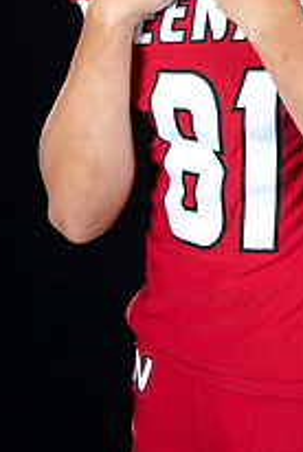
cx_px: 257
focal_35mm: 120
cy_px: -7
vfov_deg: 16.7
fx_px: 1510
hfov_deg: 11.4
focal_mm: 55
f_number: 9
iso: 320
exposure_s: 1/160
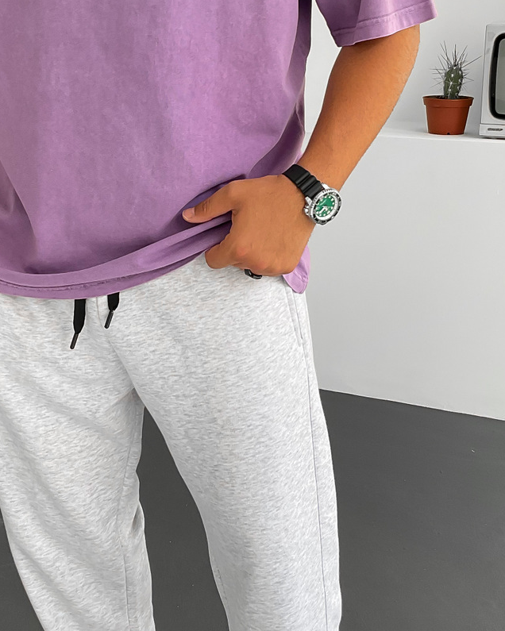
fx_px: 1065
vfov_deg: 32.8
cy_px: 230
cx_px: 163
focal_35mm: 57
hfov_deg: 26.5
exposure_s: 1/120
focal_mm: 3
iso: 25
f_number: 1.8
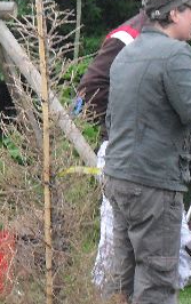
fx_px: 1054
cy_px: 173
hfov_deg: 9.5
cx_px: -214
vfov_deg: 16.4
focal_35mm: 127
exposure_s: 1/45
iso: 100
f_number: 2.8
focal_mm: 6.2
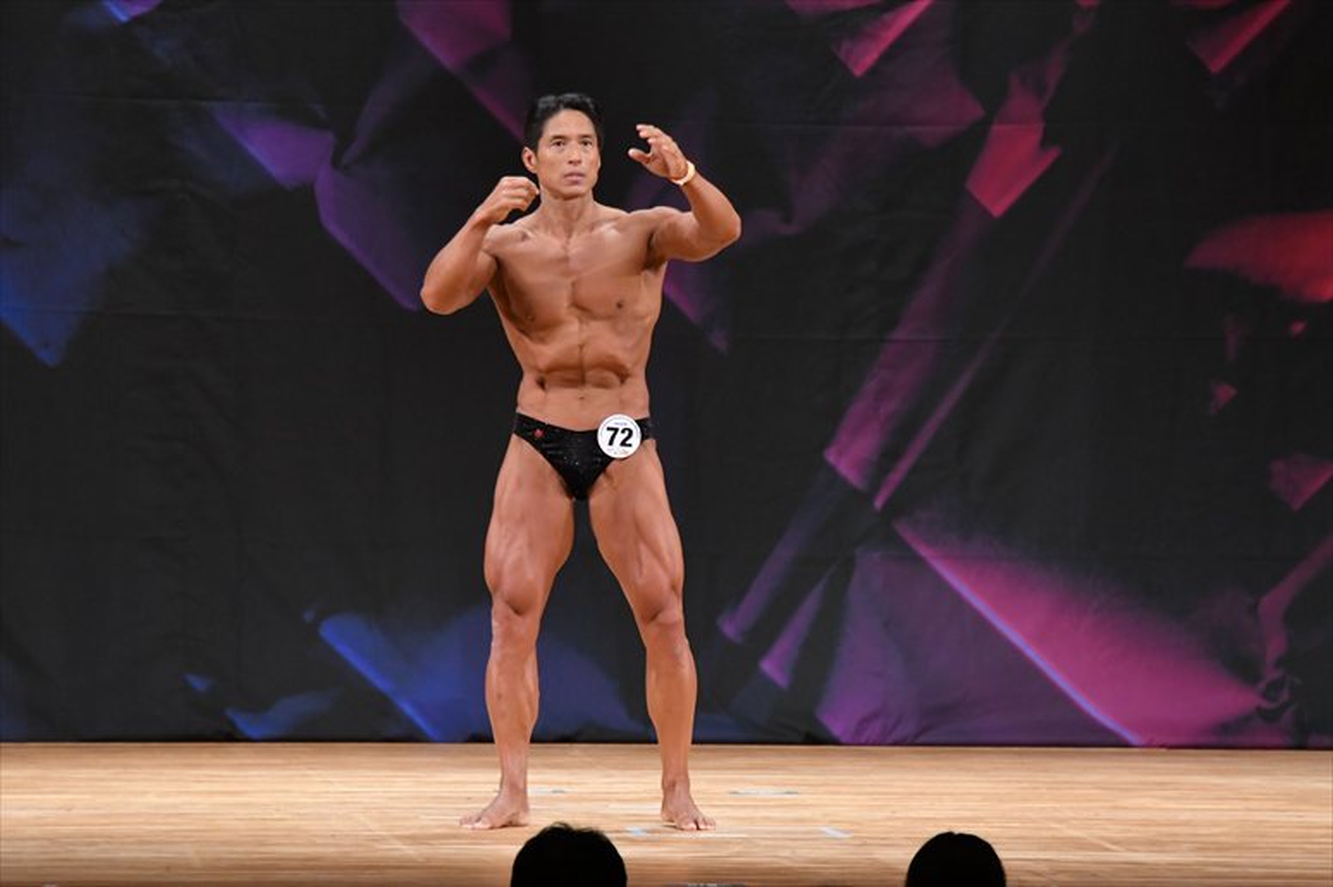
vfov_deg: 5.4
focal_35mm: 255
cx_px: 666
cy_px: 444
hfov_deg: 8.1
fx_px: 9438
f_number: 5.6
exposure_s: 1/400
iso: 3200
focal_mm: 170
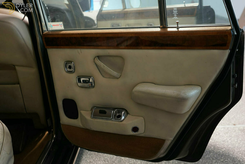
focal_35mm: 38
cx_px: 122
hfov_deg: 50.7
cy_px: 82
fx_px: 259
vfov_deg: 35.1
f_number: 4
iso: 500
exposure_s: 1/5
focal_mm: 38
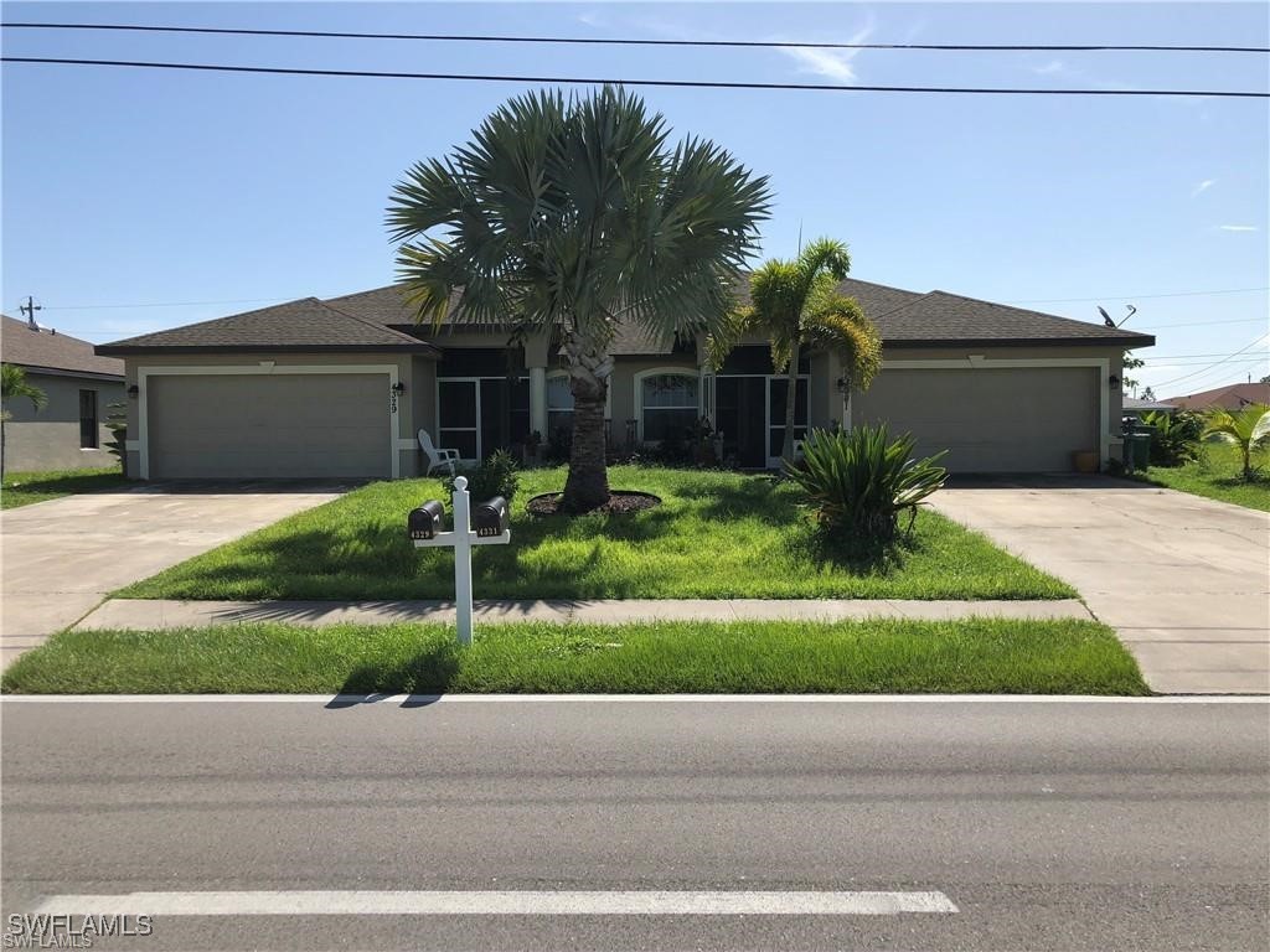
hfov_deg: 63.4
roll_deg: -0.1
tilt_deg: -3.7
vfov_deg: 49.7
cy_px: 476
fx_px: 1027
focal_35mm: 28
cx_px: 635
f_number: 1.8
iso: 20
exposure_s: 1/2558
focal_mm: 3.99
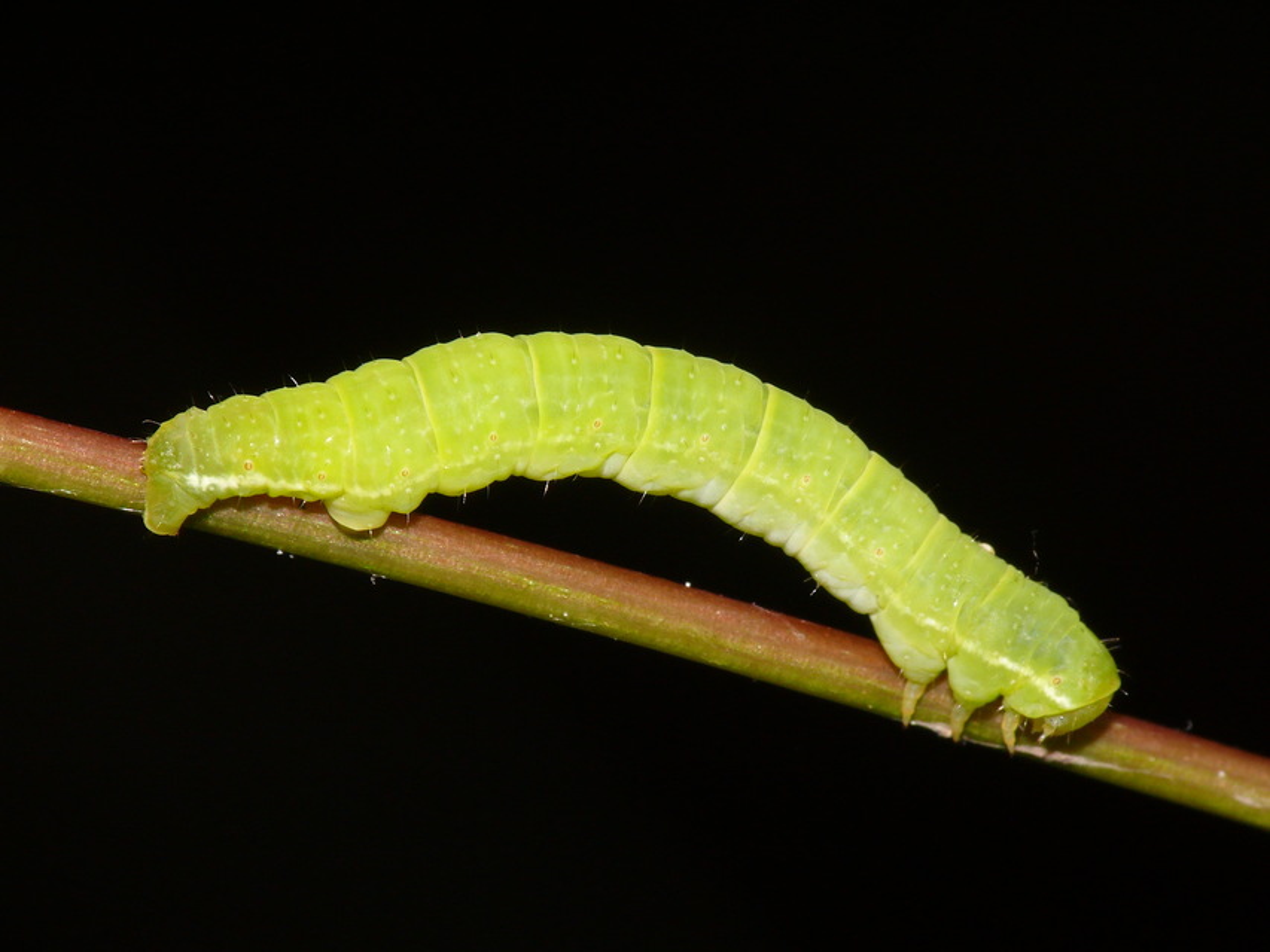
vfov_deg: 5.5
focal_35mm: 271
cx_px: 635
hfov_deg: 7.3
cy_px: 476
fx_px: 9944
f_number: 11
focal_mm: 57.2
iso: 200
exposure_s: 1/640
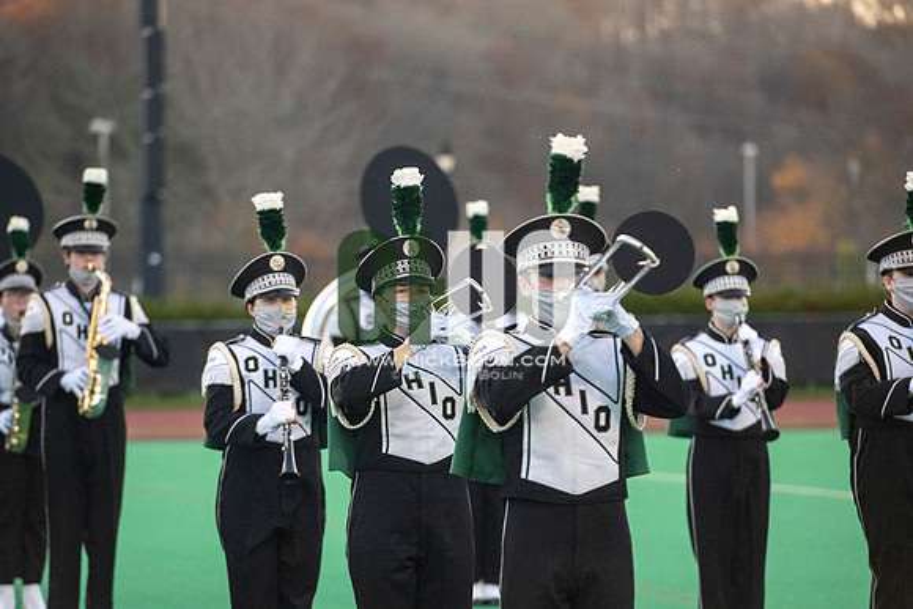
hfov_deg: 10.3
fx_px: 5073
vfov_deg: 6.9
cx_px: 456
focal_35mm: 200
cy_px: 304
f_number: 4.5
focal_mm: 200
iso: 5000
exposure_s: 1/5000
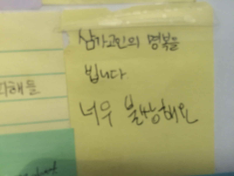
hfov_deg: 61.7
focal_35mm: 29
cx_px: 117
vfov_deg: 48.2
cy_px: 88
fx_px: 196
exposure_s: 1/323
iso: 32
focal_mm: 4.15
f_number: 2.2
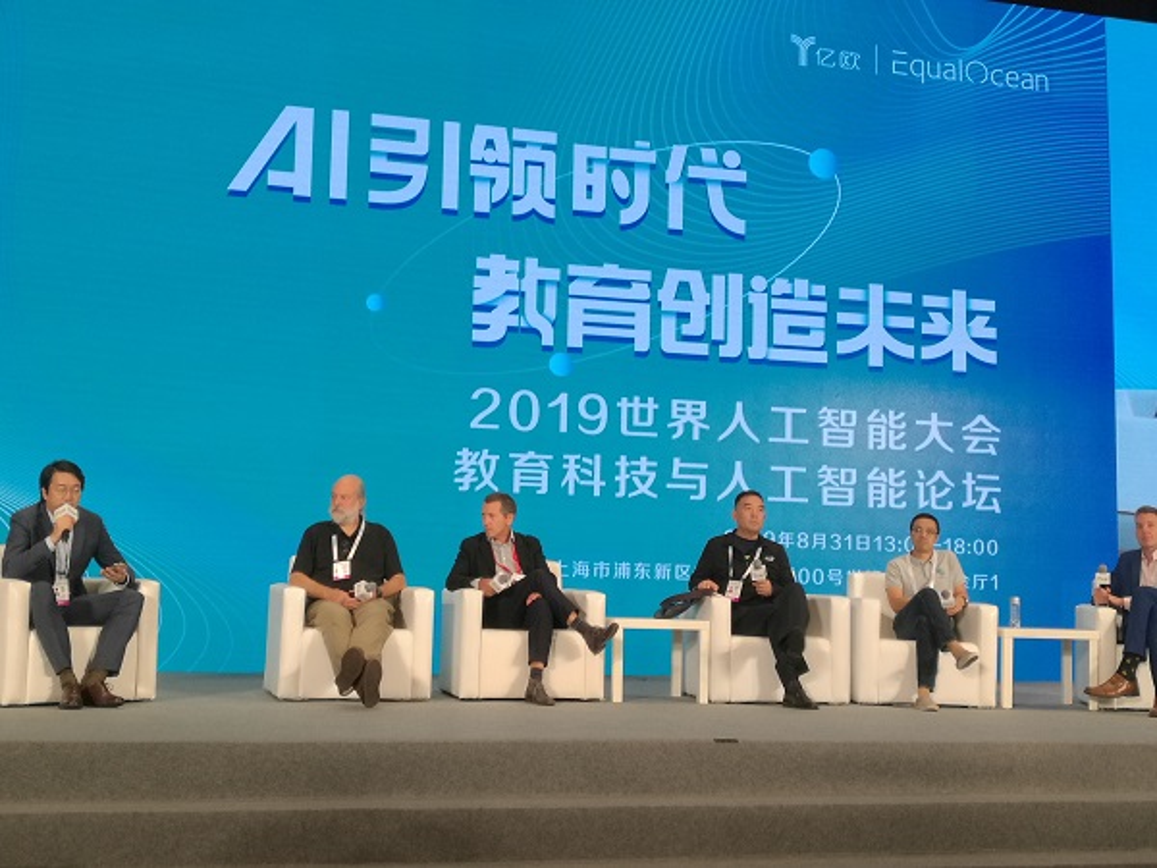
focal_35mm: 44
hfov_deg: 42.9
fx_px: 1471
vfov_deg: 32.9
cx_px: 578
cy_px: 434
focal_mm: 4.04
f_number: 2
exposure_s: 1/50
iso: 64
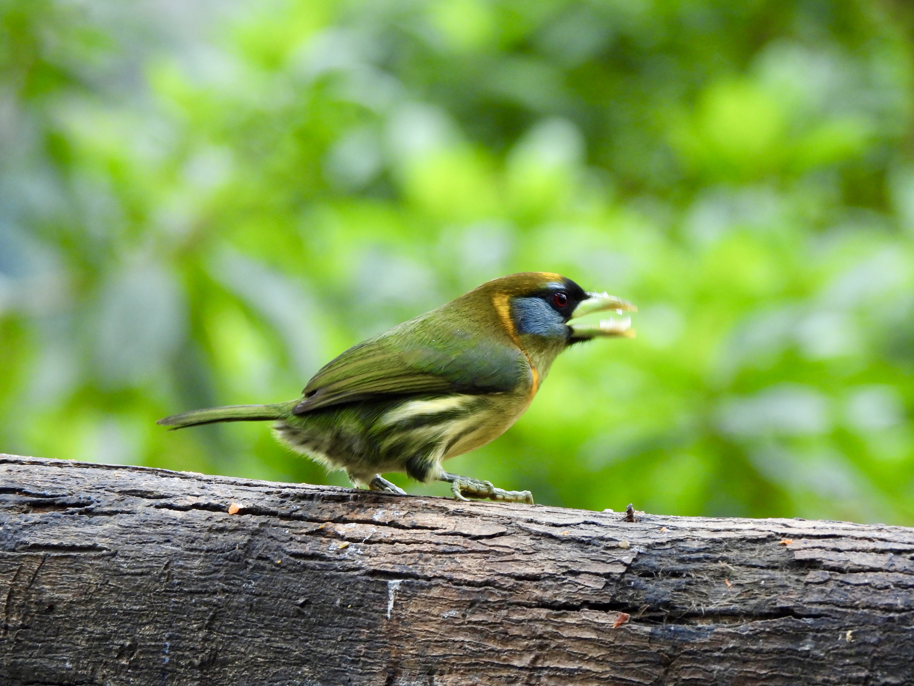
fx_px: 14522
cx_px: 457
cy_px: 343
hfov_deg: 3.6
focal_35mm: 550
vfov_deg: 2.7
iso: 400
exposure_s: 1/80
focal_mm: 98.1
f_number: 5
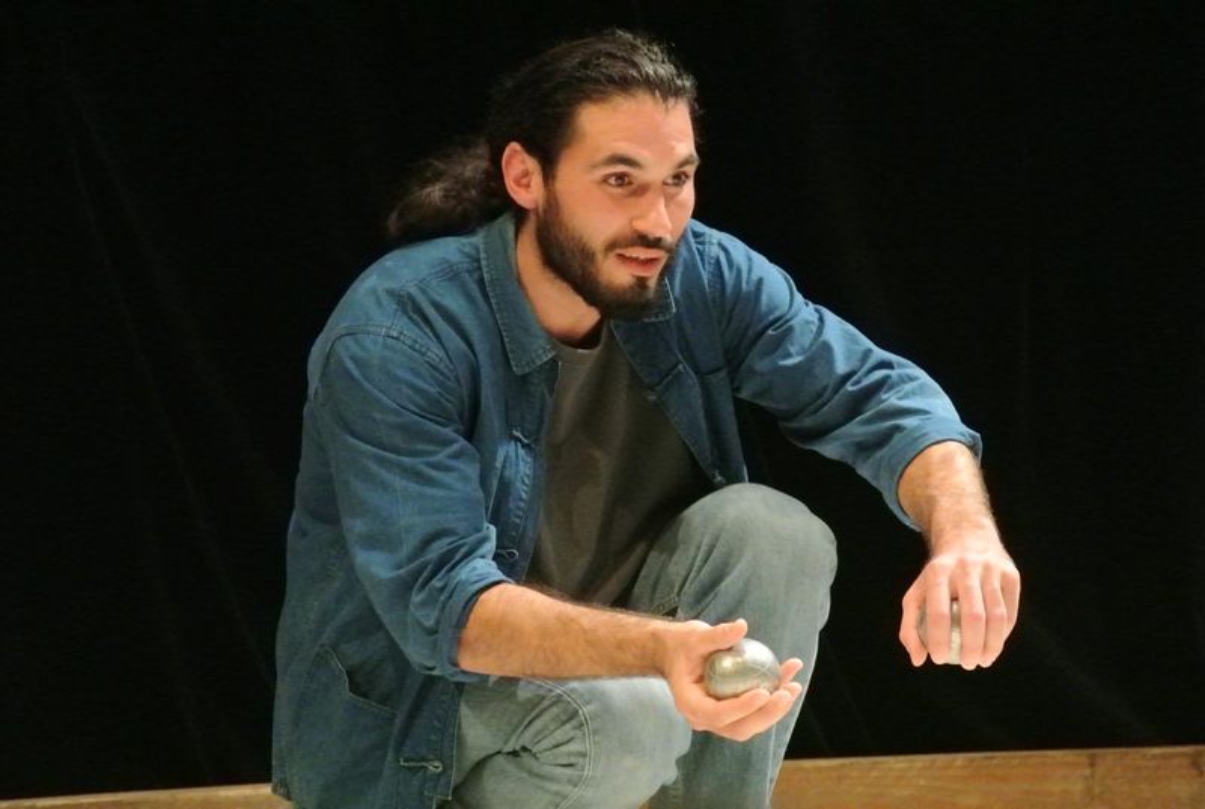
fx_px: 9962
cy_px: 404
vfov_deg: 4.6
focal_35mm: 297
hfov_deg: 6.9
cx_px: 602
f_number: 5.6
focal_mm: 110
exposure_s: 1/320
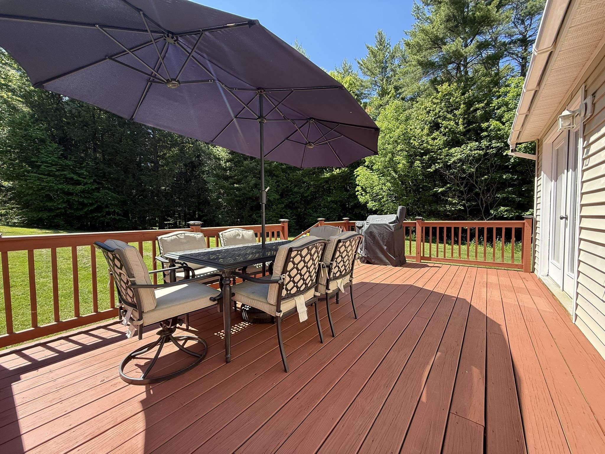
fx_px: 245
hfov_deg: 102.1
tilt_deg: -2.6
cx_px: 302
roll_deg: -0.5
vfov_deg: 85.7
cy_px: 227
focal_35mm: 14
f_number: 2.2
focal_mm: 2.22
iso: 64
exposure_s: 1/398
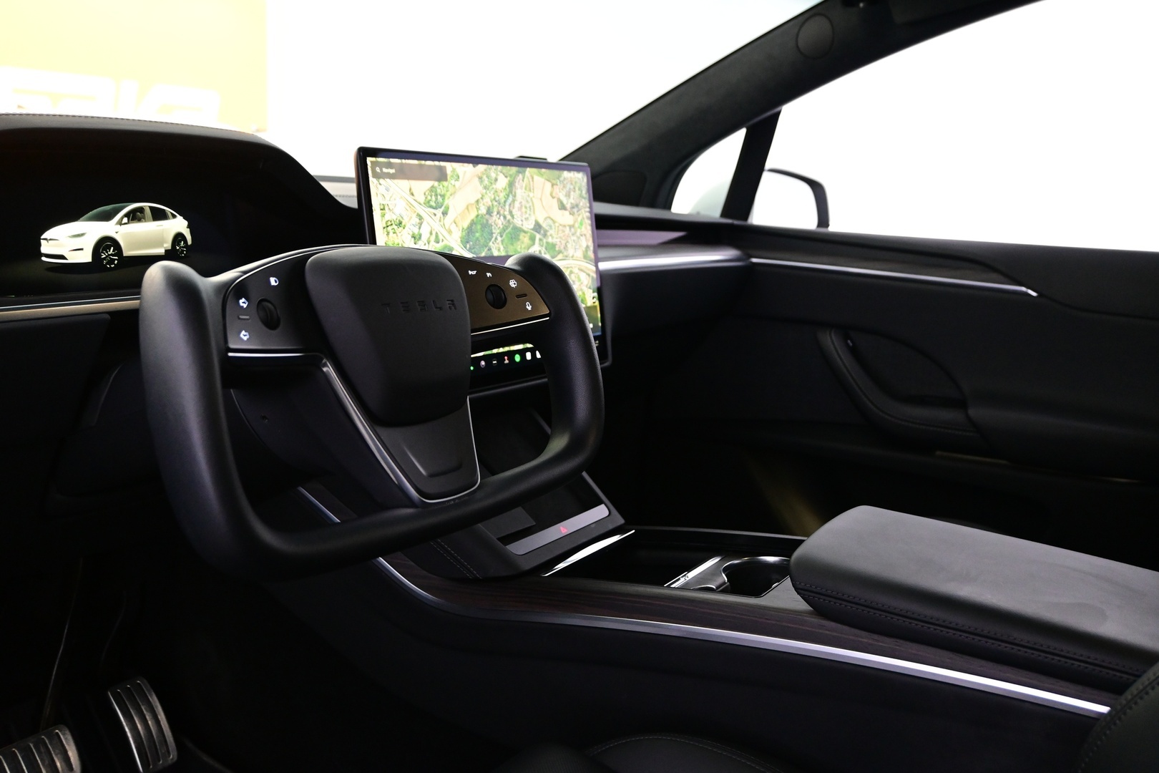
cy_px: 386
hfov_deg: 59.5
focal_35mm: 32
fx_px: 1014
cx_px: 580
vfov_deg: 41.7
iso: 2200
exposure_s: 1/30
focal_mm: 21
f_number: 4
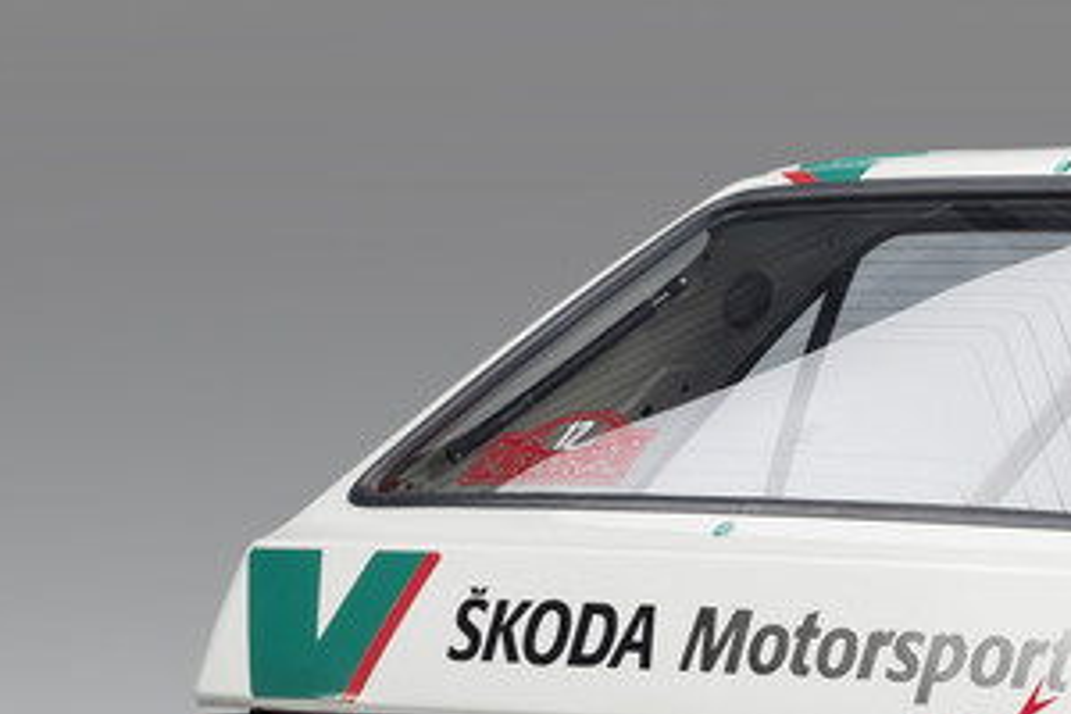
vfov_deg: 4.9
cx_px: 1498
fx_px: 8329
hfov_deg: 7.3
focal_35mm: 280
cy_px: 486
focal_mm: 70
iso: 100
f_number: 14
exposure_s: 1
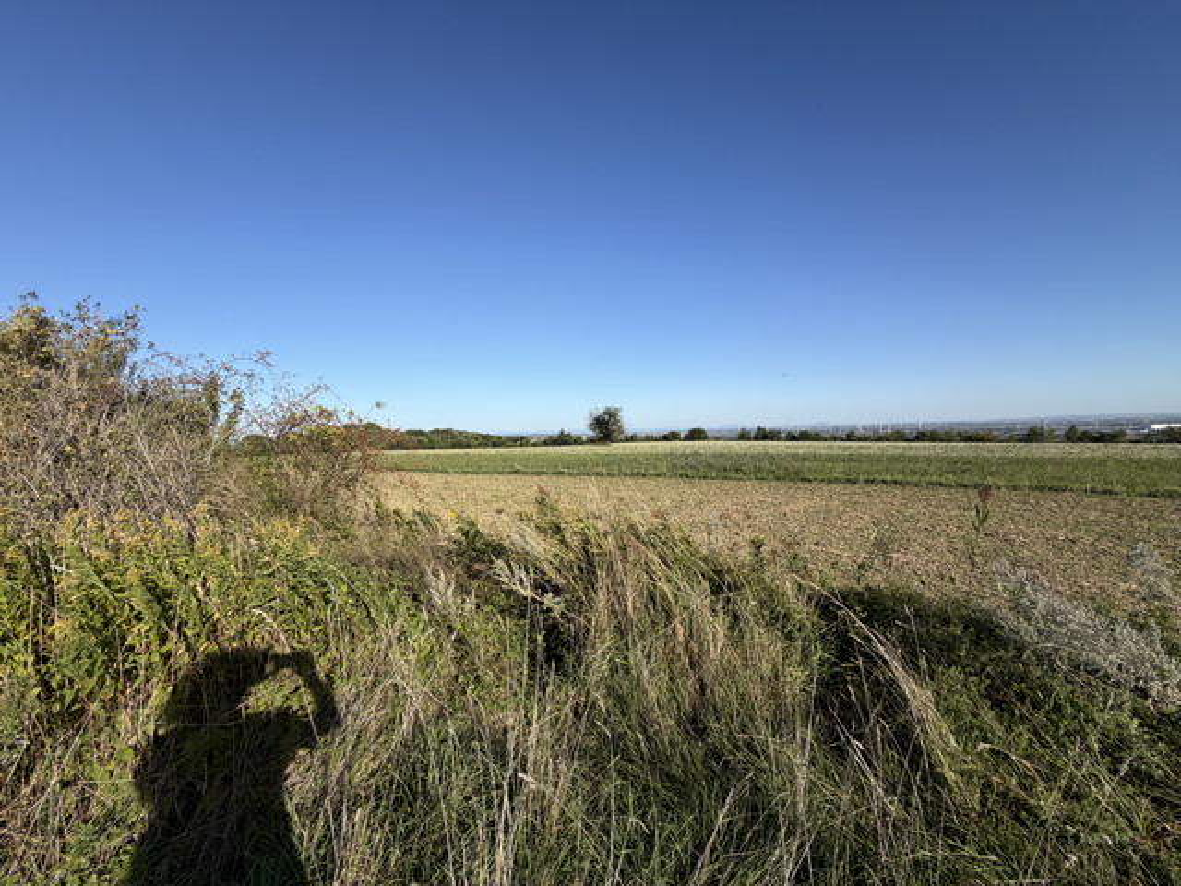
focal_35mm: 14
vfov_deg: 85.7
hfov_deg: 102.1
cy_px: 443
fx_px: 478
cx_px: 590
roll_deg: +2.4
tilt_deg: -1.9
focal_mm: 2.22
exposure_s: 1/1050
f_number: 2.2
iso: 20
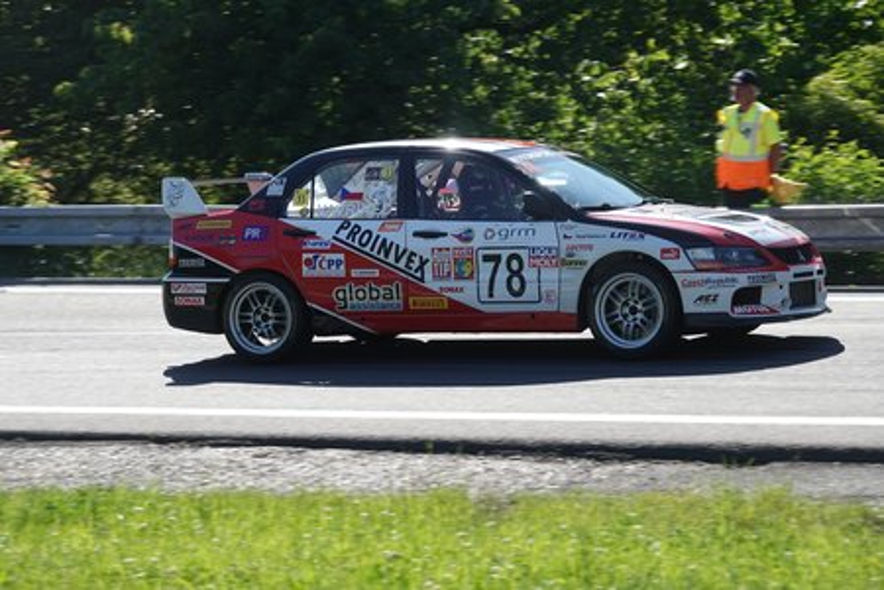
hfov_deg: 14.8
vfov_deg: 9.9
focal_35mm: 139
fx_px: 3413
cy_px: 295
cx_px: 442
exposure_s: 1/800
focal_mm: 51.14
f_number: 4
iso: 160
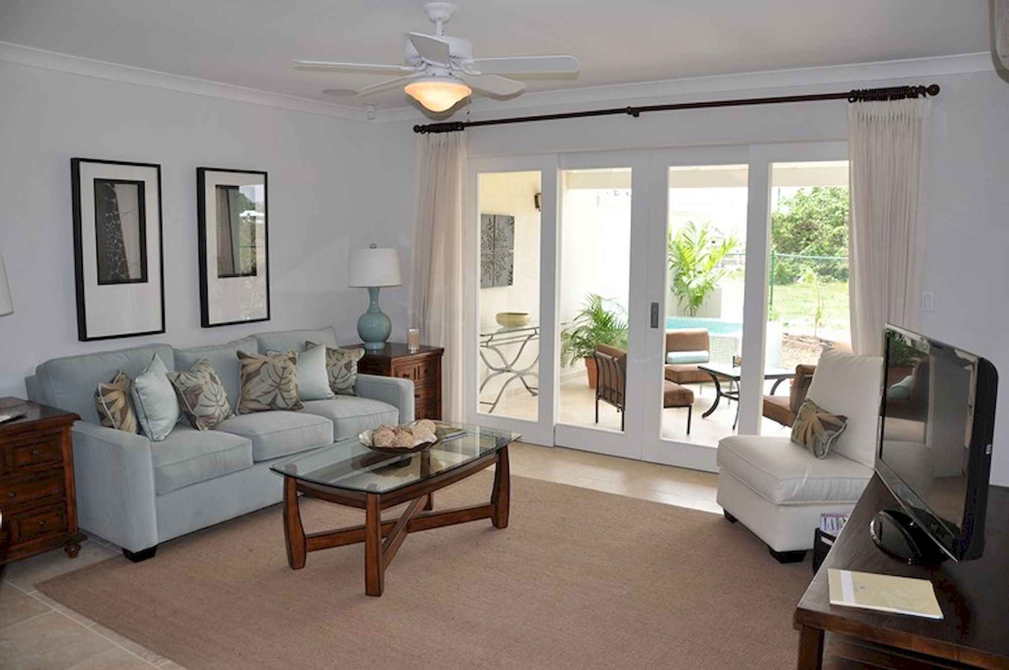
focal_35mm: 27
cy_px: 335
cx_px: 504
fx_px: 756
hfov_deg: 67.4
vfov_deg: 47.8
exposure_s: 1/200
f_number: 4.5
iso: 200
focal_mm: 18
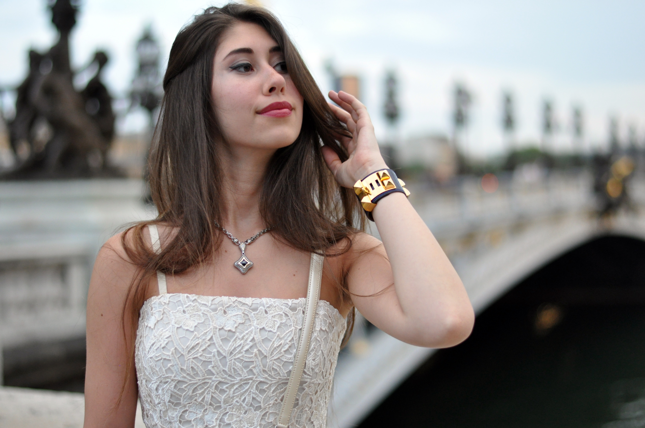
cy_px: 214
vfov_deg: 18.1
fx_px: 1342
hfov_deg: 27.0
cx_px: 322
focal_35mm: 75
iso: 800
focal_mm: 50
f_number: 2
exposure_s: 1/500
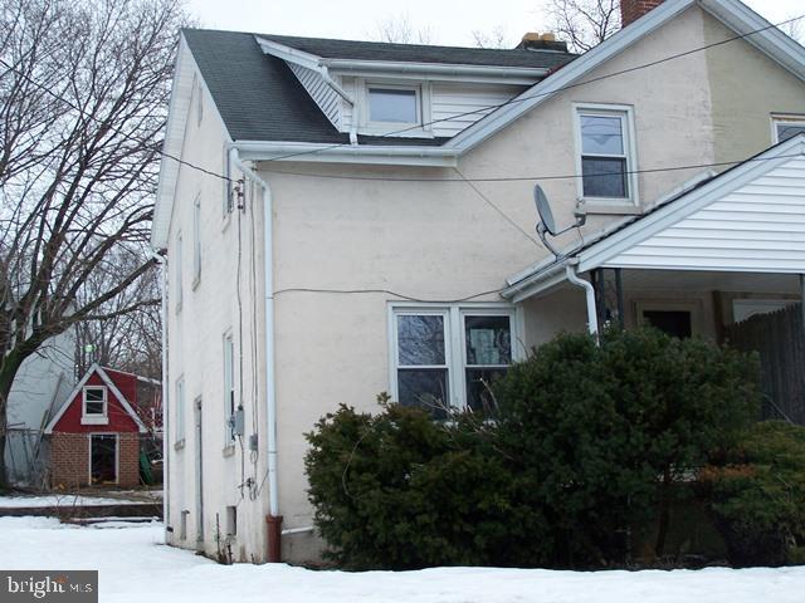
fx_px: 1372
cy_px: 302
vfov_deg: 24.8
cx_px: 402
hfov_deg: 32.7
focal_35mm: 59
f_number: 3.1
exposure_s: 1/1000
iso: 80
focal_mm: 9.8
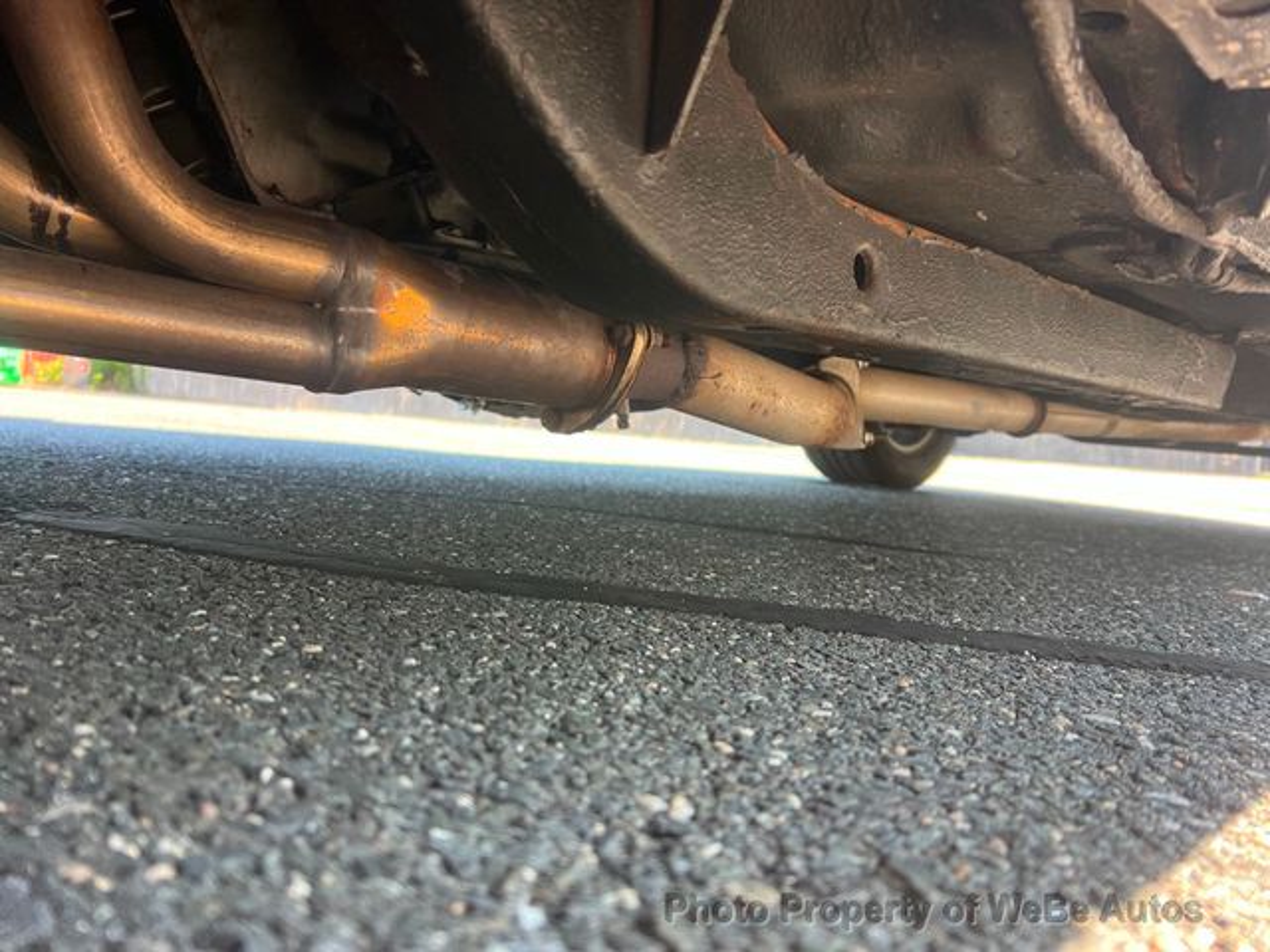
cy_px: 476
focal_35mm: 26
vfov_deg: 53.1
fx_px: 954
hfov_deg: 67.3
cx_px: 635
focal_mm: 5.7
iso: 64
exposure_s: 1/126
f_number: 1.5
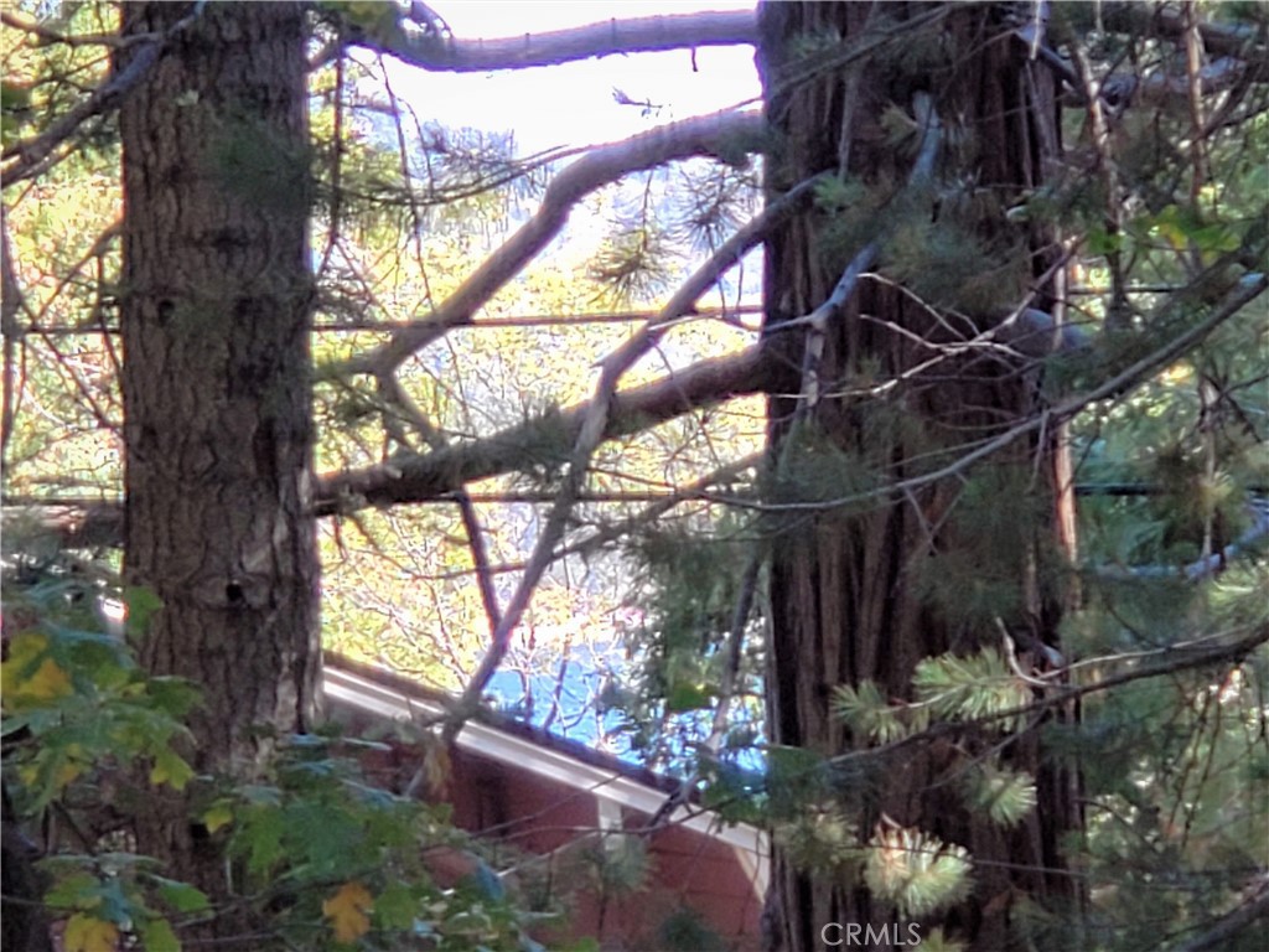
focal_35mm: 52
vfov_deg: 28.0
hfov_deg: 36.8
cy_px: 476
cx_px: 634
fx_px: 1906
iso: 32
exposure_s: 1/114
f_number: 2.4
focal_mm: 6
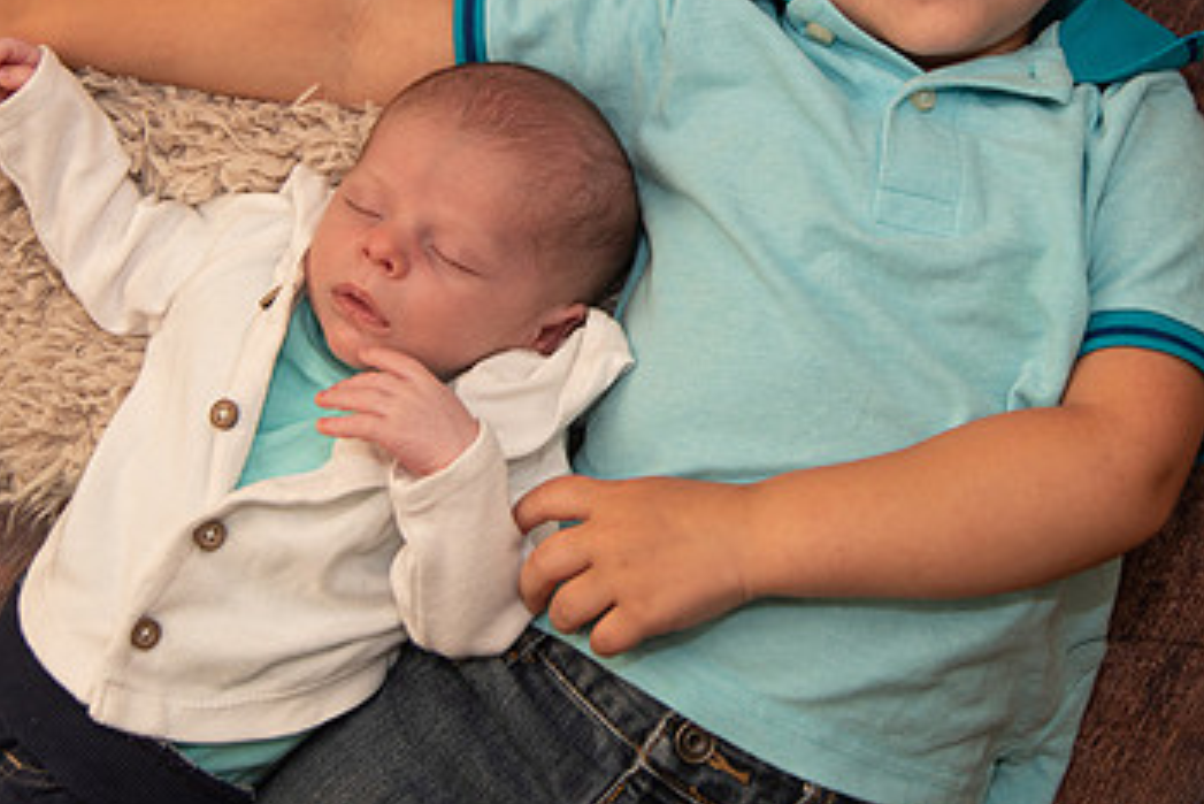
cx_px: 762
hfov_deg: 24.7
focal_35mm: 82
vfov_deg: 16.5
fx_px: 2743
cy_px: 123
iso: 400
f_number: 4
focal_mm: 46
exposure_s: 1/200
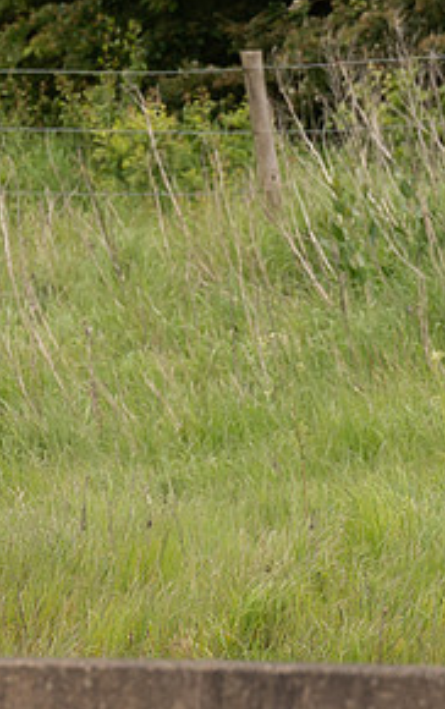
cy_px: 438
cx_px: -277
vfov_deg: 2.2
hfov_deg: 1.4
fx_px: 18379
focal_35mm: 950
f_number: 4
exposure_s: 1/1000
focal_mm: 188
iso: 250
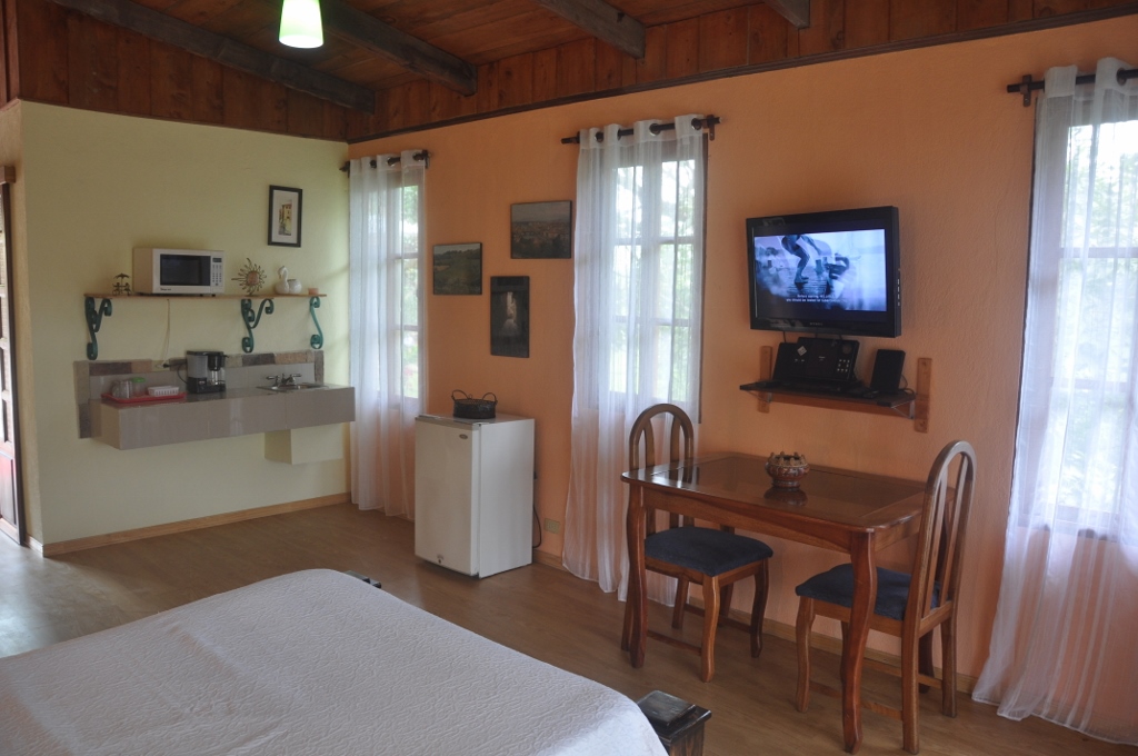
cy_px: 378
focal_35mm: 27
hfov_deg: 67.4
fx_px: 852
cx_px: 569
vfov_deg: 47.8
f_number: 5
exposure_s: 1/25
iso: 400
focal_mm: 18
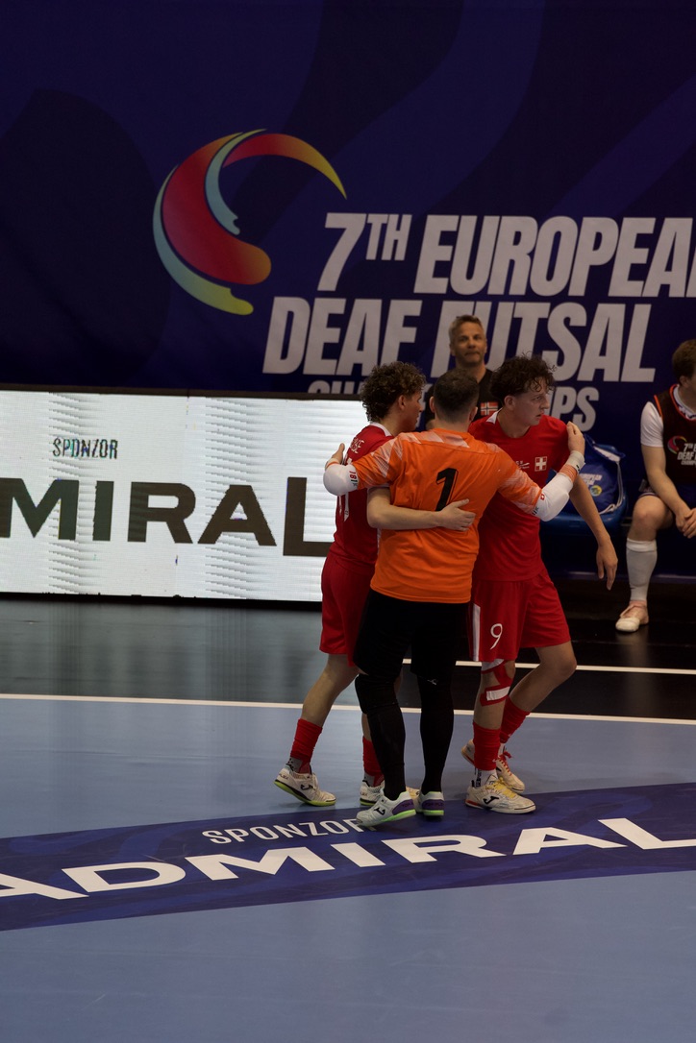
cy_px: 522
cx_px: 348
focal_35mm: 200
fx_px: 5800
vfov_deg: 10.3
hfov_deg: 6.9
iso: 2500
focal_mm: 200
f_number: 3.5
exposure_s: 1/1000
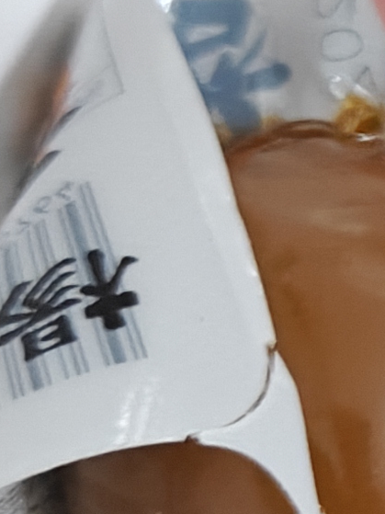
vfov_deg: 11.2
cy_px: 239
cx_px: 1206
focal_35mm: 176
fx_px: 2611
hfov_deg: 7.3
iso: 1250
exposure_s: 1/50
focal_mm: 5.59
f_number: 1.8
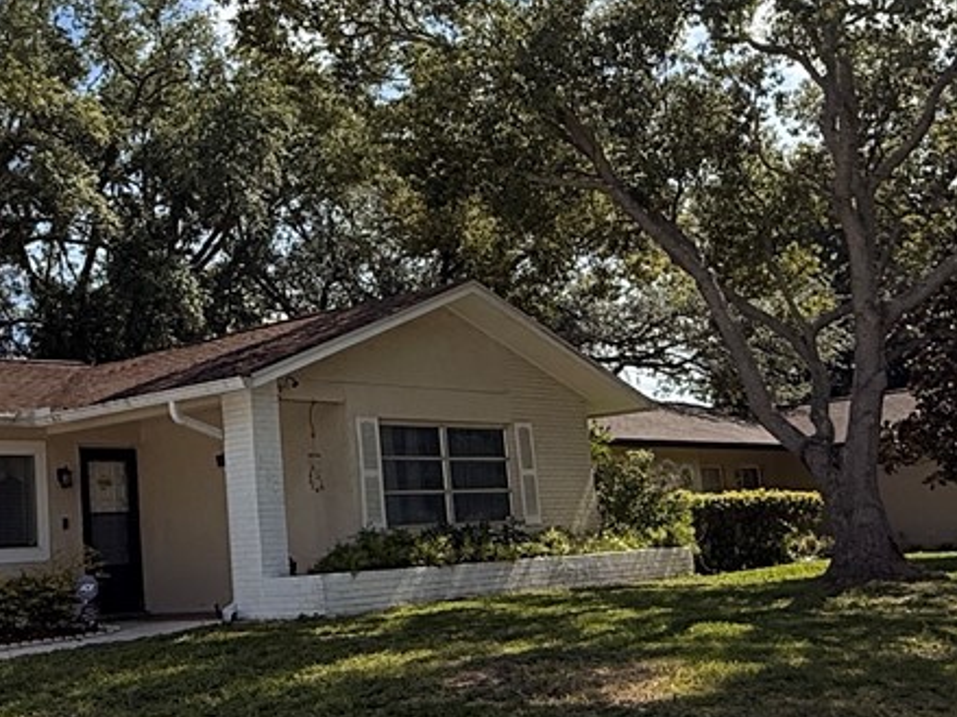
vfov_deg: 28.5
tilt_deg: +9.8
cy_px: 336
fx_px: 1410
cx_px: 242
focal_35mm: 51
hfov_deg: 36.6
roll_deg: +4.7
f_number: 2.2
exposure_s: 1/2976
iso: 64
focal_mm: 2.22
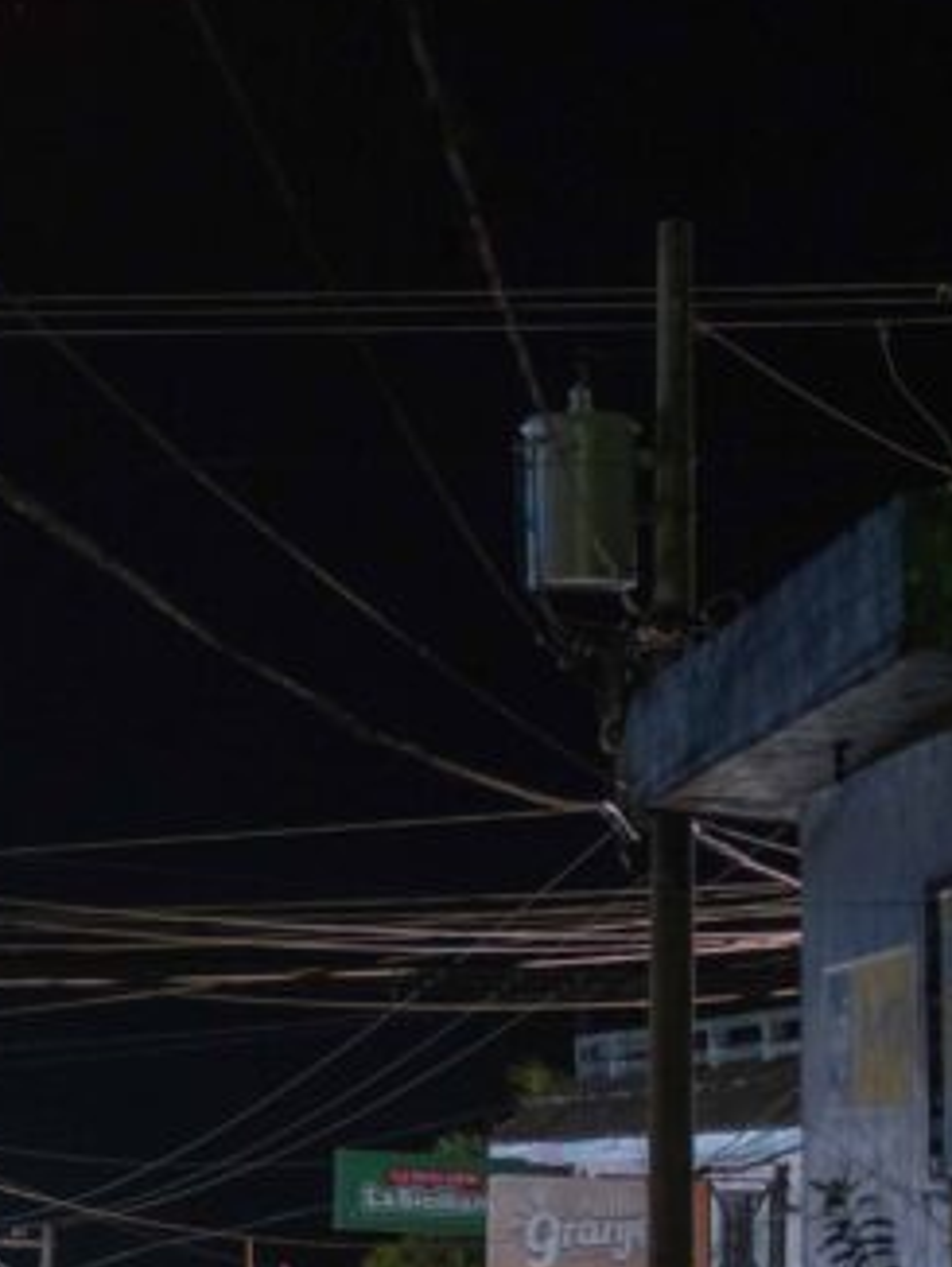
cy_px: 585
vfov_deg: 13.1
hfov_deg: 9.6
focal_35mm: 151
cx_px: -307
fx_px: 5530
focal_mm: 50
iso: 1600
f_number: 2
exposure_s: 1/25
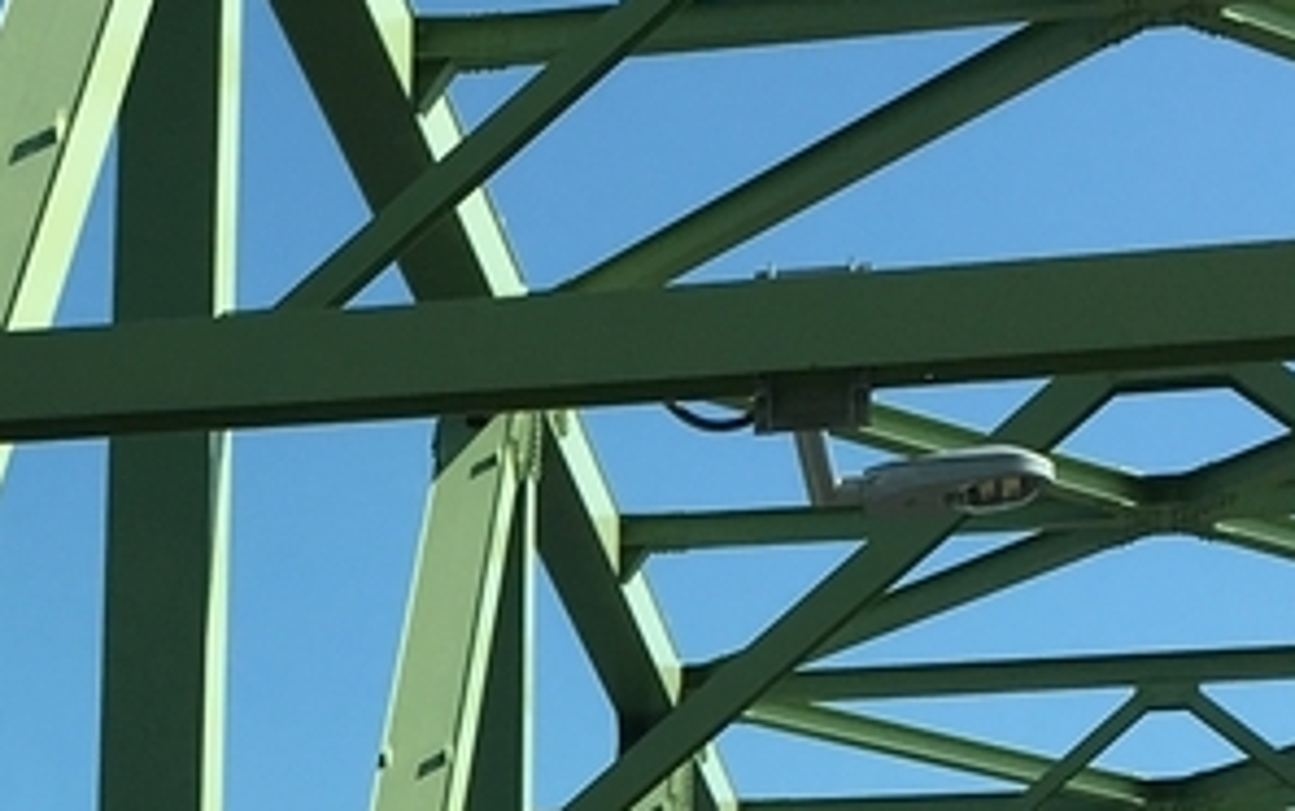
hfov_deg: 16.4
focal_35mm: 124
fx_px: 4379
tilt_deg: +14.3
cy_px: 1164
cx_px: -39
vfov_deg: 10.3
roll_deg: -2.1
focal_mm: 4.15
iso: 25
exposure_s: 1/1479
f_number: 2.2
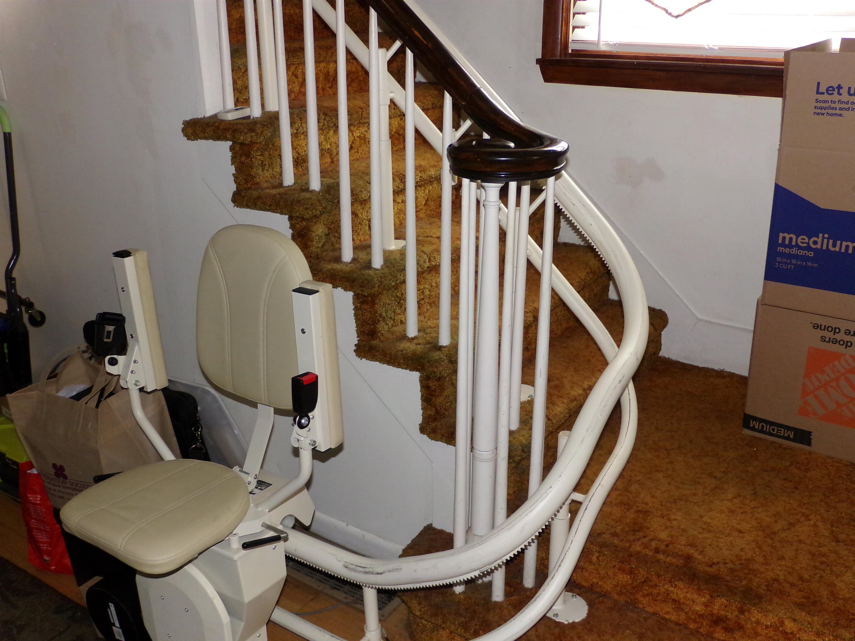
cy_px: 320
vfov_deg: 42.9
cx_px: 428
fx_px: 815
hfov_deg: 55.4
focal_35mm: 33
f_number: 3.4
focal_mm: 5.9
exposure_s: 1/34
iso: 200
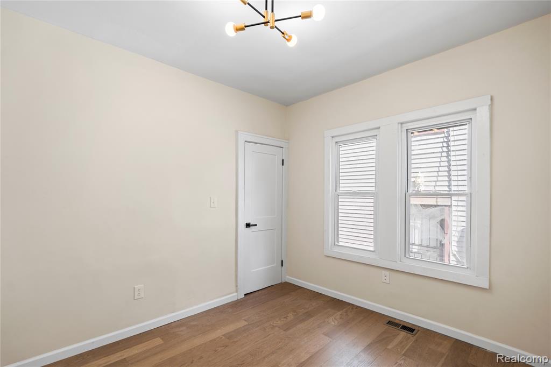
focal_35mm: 16
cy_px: 184
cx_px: 276
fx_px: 252
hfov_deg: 95.0
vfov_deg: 72.0
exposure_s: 1/6
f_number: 4
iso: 200
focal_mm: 16.5
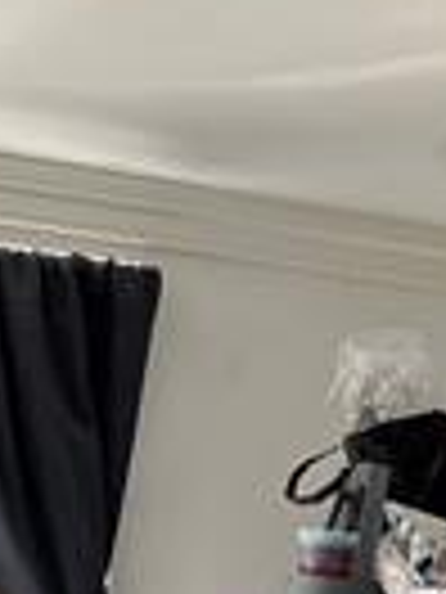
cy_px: 1233
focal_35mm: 151
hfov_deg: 9.8
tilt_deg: -11.1
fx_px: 2594
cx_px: 0
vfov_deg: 11.6
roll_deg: -6.3
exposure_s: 1/101
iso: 125
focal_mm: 4.25
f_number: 1.8
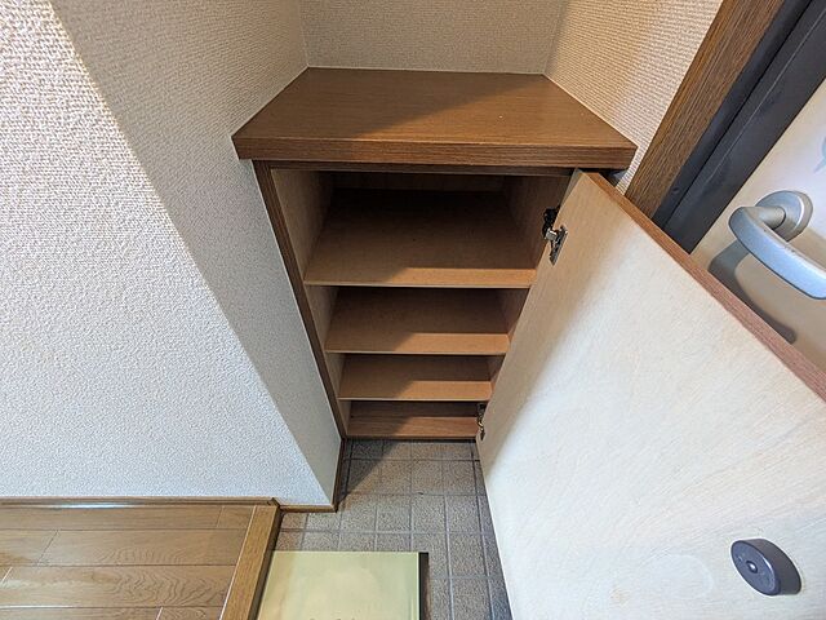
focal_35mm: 14
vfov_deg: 85.7
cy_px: 310
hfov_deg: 102.1
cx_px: 413
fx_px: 334
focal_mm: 1.83
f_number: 2.2
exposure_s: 1/24
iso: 313
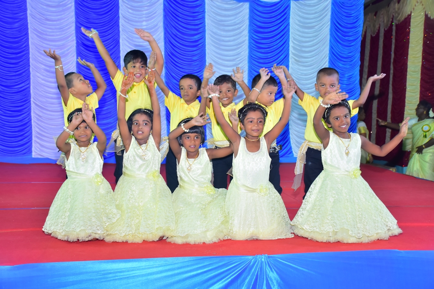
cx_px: 217
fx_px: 615
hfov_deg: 38.9
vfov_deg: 26.5
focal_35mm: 51
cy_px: 144
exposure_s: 1/160
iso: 400
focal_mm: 34
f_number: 4.5
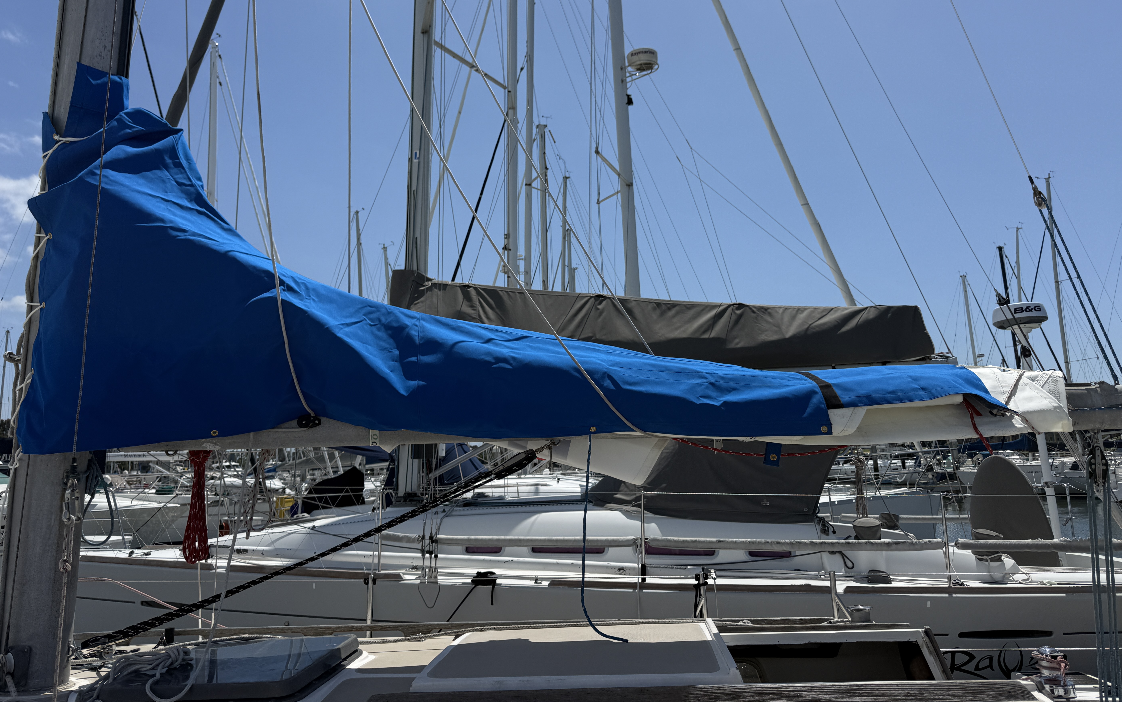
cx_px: 562
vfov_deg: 47.3
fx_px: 795
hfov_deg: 70.4
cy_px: 279
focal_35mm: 26
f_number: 1.78
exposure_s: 1/9091
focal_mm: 6.76
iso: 80
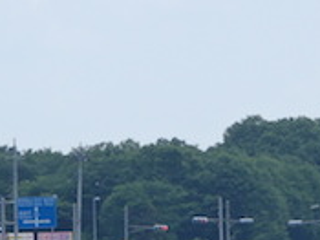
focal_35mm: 480
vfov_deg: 3.1
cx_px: 219
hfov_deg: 4.1
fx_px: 4434
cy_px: 251
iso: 80
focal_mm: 25
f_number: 5.9
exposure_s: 1/320
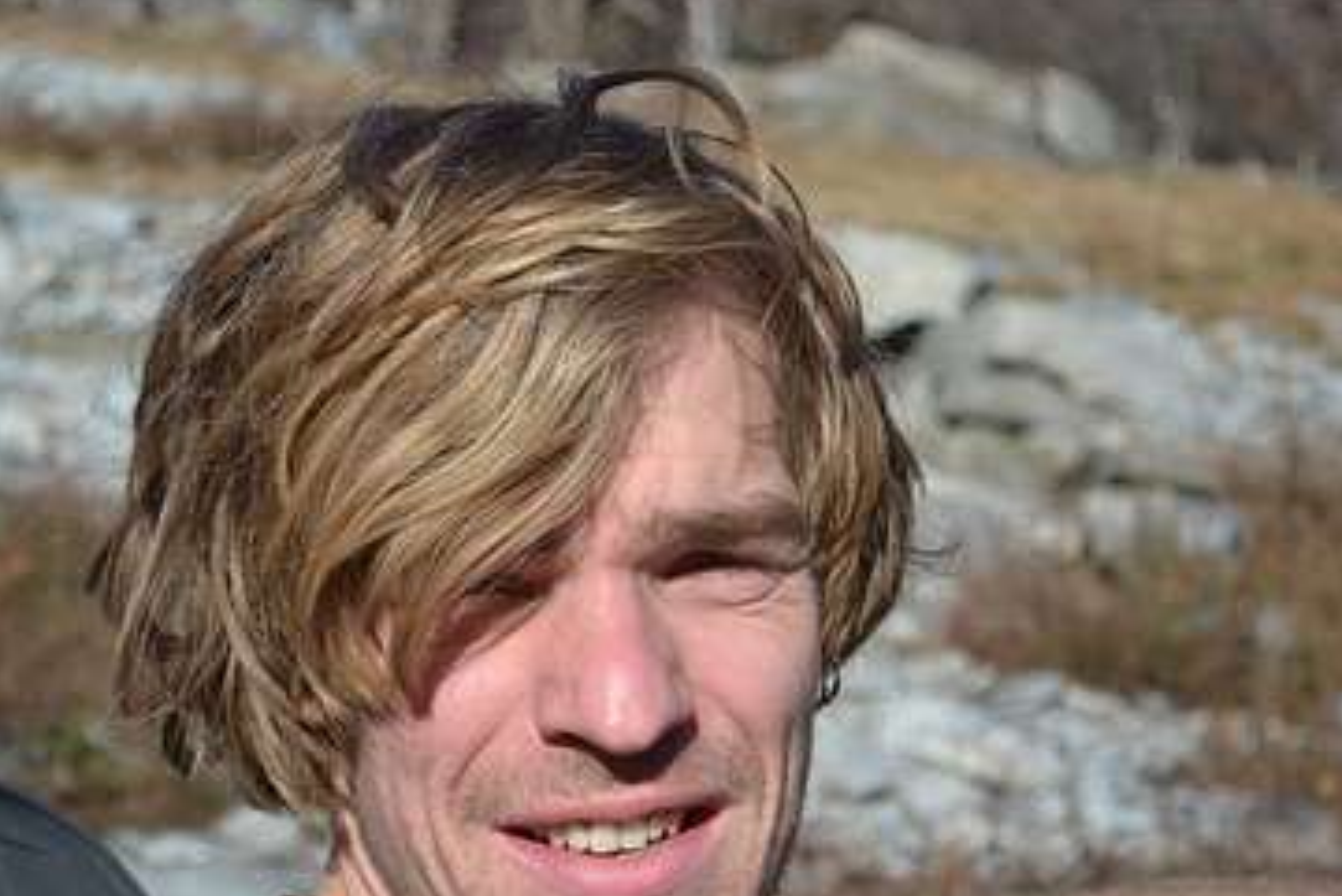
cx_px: 524
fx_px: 4089
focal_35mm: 110
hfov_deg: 18.6
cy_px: 573
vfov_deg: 12.5
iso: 100
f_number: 5.6
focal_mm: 55
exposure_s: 1/400
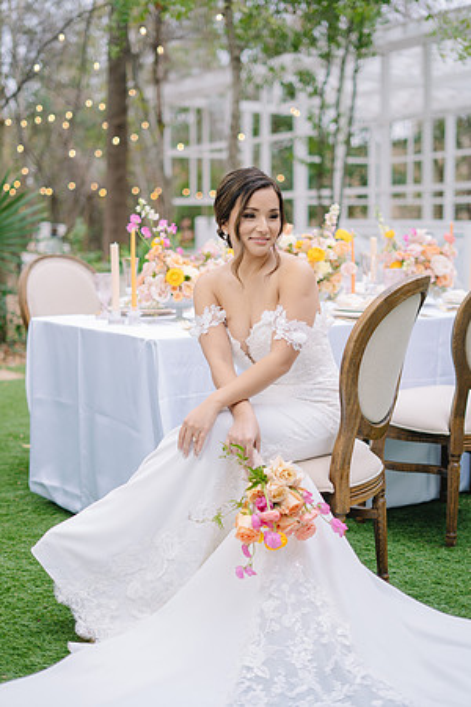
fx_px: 981
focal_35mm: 50
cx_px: 236
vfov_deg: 39.6
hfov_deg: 27.0
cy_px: 354
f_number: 2
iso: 50
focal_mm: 50
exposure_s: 1/160
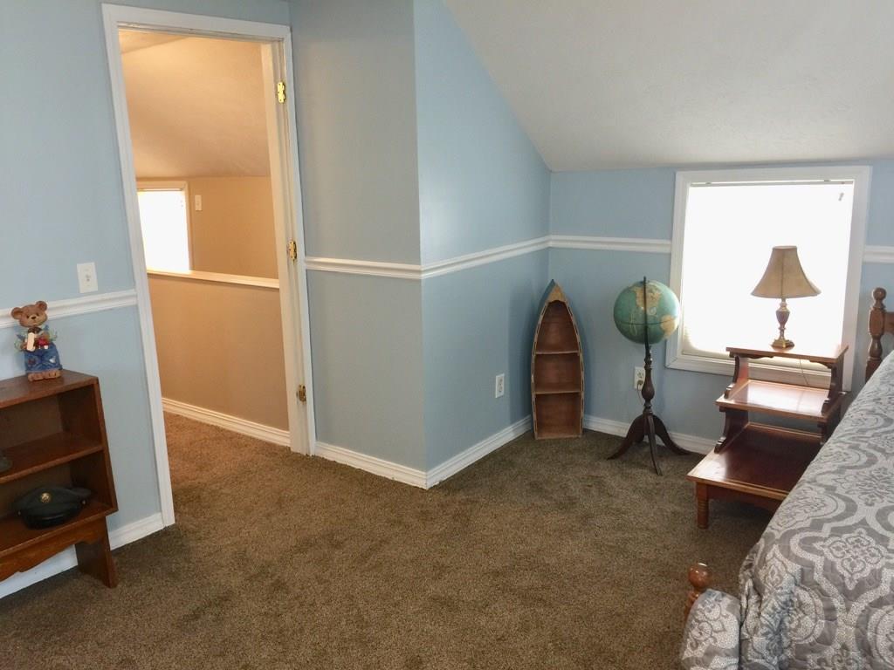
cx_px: 447
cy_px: 335
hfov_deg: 61.7
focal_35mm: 29
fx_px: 749
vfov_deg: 48.2
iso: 40
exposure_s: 1/15
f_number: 2.2
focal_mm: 4.15
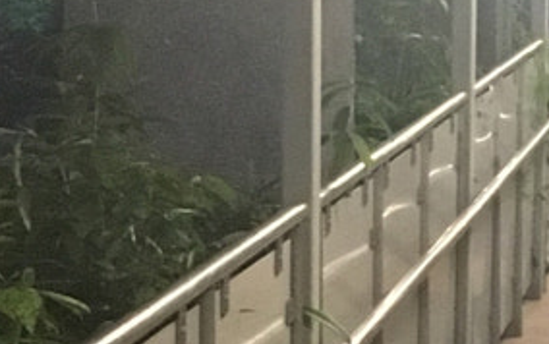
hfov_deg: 11.7
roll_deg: -0.3
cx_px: 735
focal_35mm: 173
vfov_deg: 7.6
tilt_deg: +0.9
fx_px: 2590
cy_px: 97
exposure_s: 1/17
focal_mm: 4.15
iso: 320
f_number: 2.2
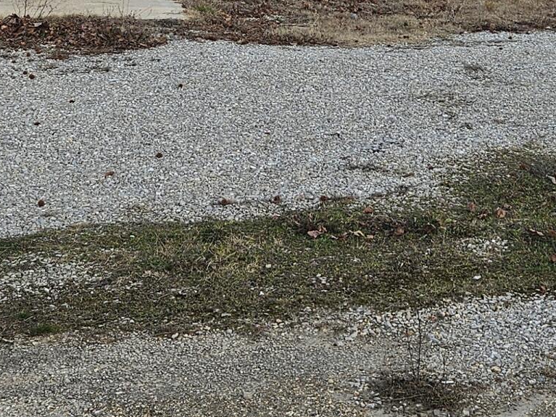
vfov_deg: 15.8
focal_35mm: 90
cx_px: 371
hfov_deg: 21.7
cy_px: -91
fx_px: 1445
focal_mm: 5.4
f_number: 1.8
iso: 25
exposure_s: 1/266
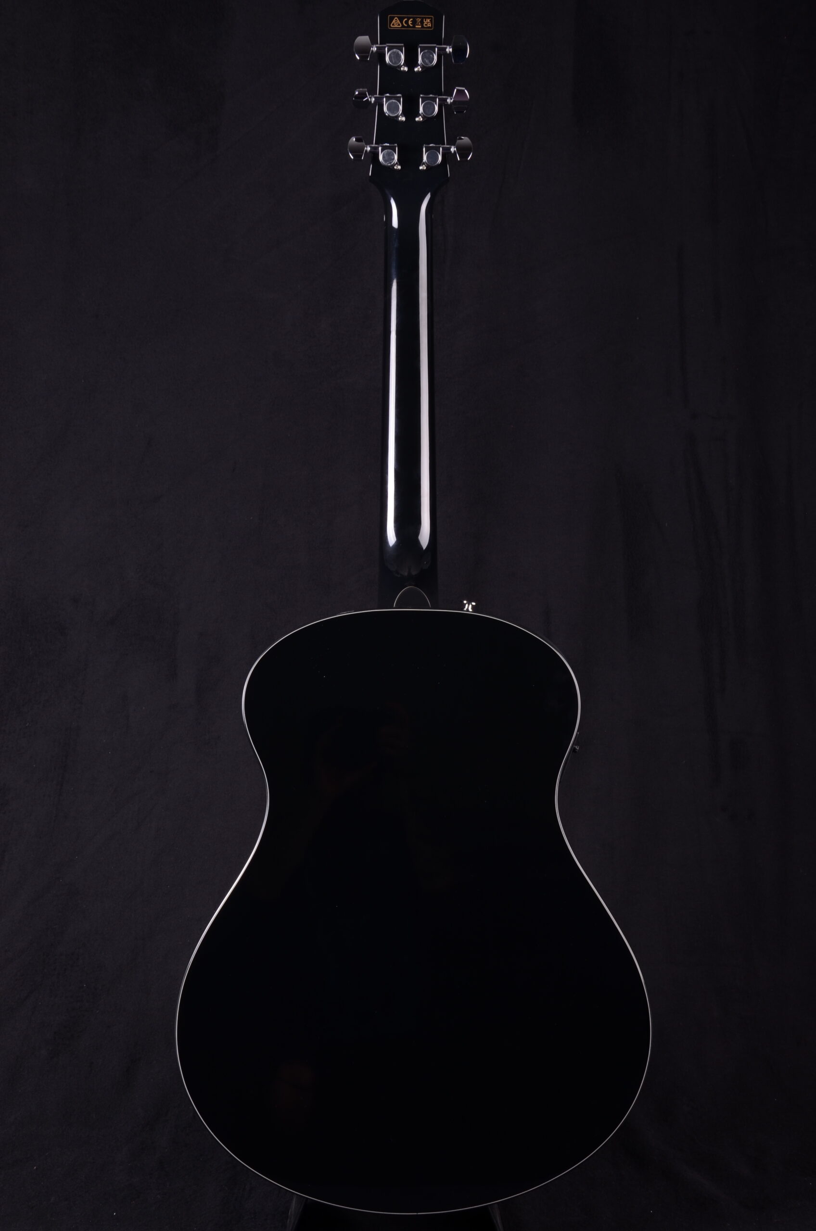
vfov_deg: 43.7
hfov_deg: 29.7
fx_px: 1537
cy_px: 616
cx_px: 408
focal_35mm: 45
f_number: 13
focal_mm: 30
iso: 200
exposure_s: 1/200
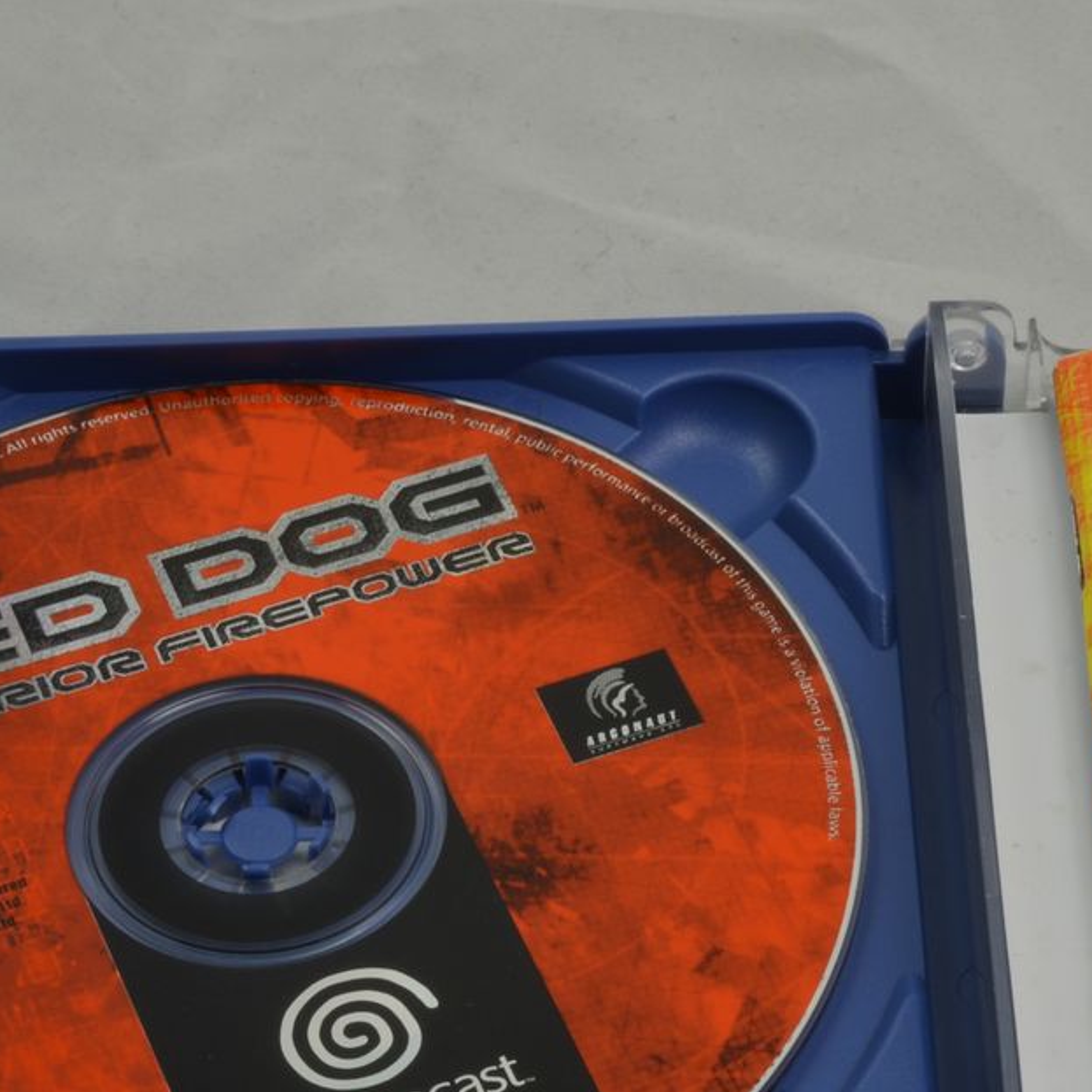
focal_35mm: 147
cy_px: 595
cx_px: 1003
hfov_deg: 11.8
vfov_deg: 11.9
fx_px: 5246
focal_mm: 40
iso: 100
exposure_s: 1/2
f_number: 20
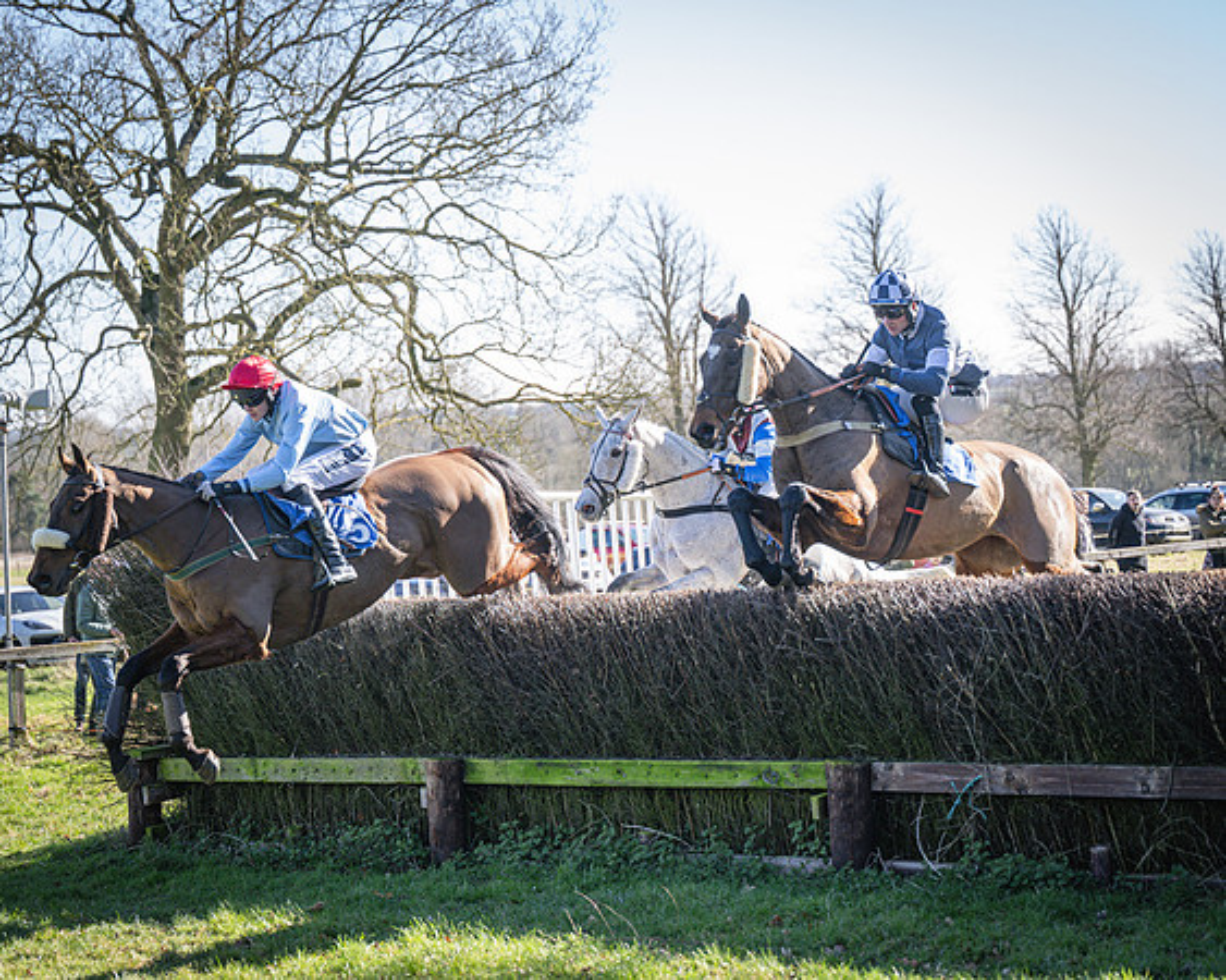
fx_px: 2859
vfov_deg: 19.4
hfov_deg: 24.2
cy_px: 490
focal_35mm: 79
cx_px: 613
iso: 400
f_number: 2.8
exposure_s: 1/1600
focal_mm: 70
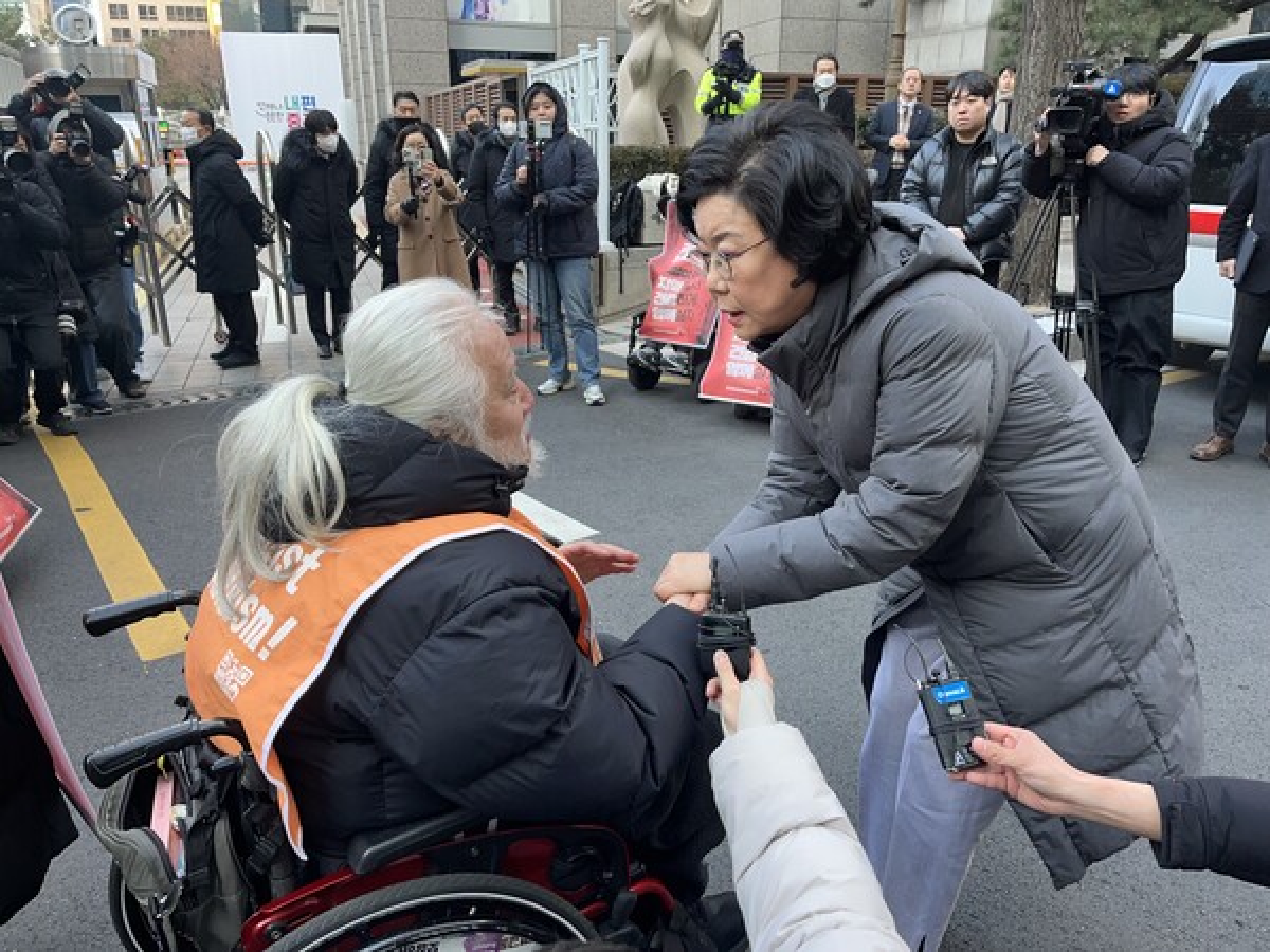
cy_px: 476
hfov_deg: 67.3
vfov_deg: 53.1
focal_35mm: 26
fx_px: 954
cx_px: 635
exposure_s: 1/121
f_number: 1.6
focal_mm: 5.1
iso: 80
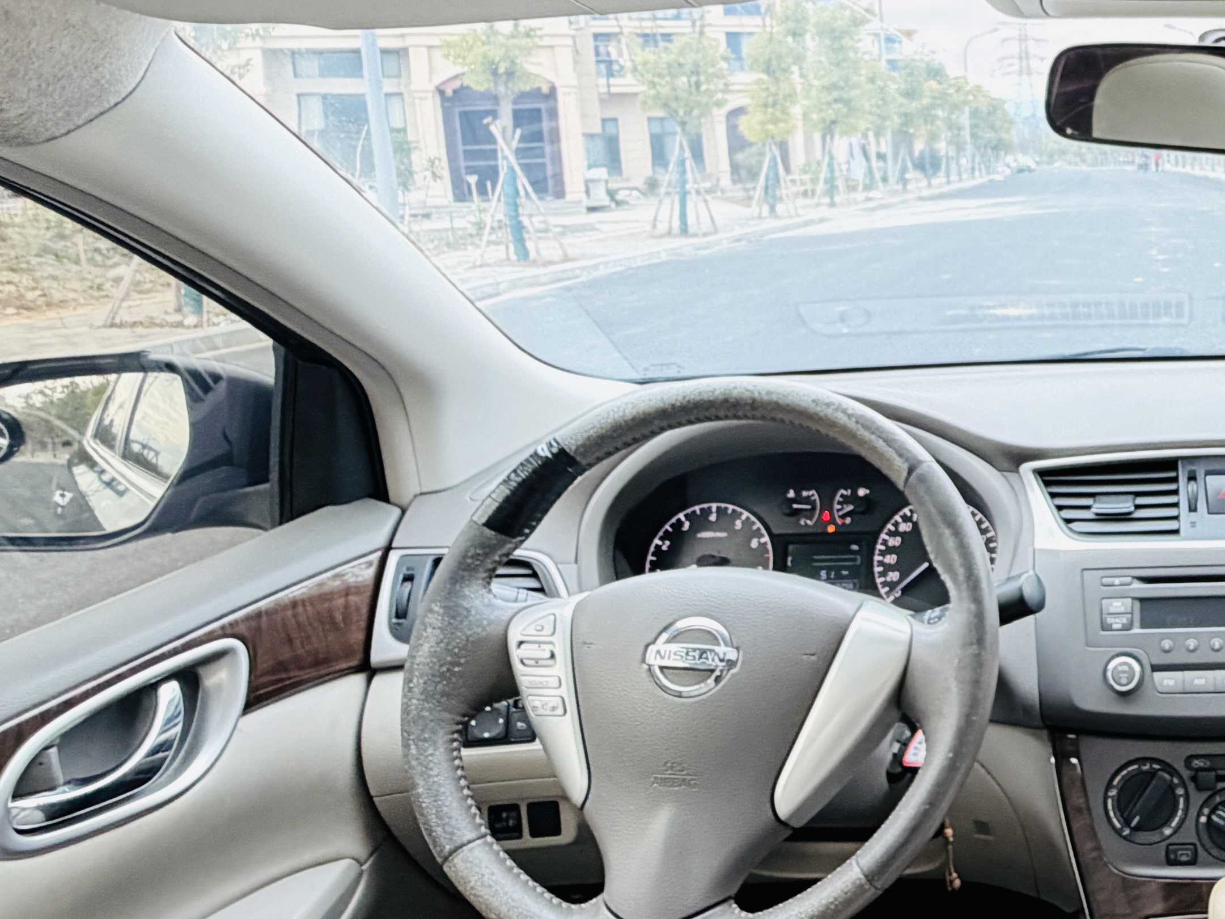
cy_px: 328
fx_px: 1309
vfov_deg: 38.4
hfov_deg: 43.2
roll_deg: +2.3
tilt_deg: -8.0
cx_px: 1220
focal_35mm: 37
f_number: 2.2
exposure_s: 1/121
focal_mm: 2.22
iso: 250
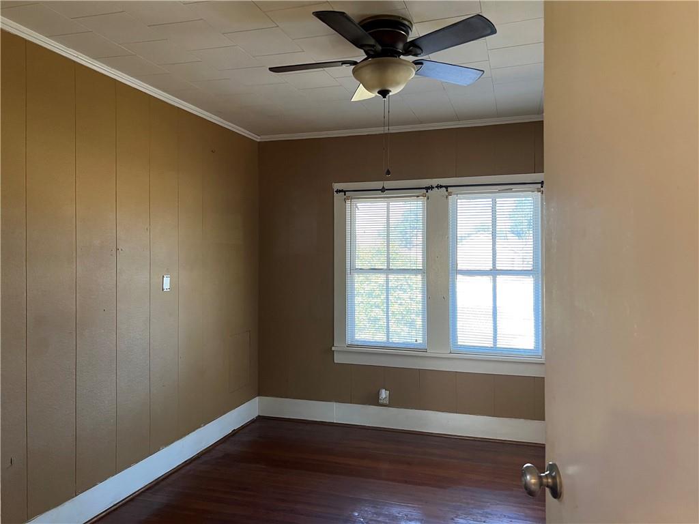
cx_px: 350
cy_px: 262
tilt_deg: +1.3
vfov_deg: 53.1
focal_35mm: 26
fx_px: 525
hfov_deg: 67.3
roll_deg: -0.6
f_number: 1.5
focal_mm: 5.7
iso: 100
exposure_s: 1/60
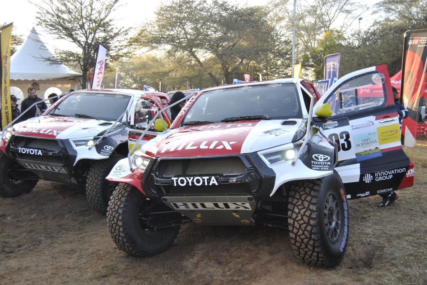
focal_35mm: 31
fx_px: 368
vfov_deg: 42.4
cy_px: 144
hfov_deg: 60.2
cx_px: 209
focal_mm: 20
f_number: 3.5
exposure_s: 1/500
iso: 400
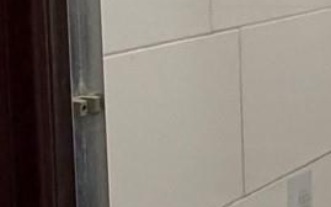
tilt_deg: -5.5
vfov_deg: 11.5
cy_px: -5
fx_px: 1019
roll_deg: -0.2
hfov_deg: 13.8
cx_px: 768
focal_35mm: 113
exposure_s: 1/60
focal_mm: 2.22
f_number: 2.2
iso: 160
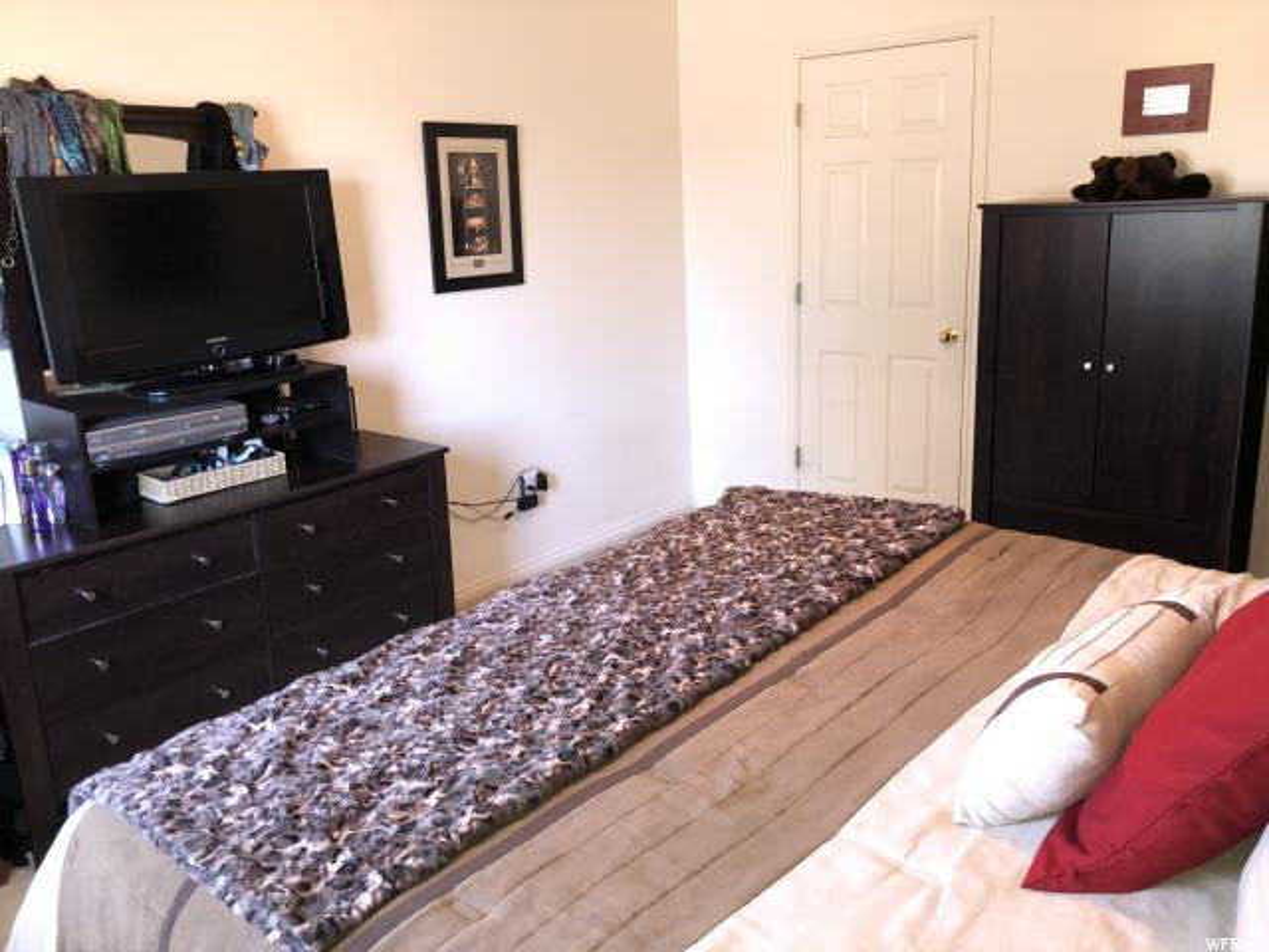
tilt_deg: -12.2
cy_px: 476
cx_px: 634
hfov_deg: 63.4
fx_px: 1026
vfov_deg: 49.7
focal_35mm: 28
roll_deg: +1.2
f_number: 1.8
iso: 100
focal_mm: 4
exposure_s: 1/60
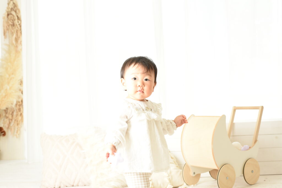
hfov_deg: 39.6
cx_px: 141
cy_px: 94
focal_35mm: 50
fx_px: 392
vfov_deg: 27.0
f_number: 5.6
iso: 500
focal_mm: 50
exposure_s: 1/160
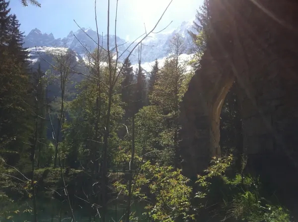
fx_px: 301
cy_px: 111
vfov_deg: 40.6
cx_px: 149
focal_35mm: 35
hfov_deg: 52.7
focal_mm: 3.85
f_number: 2.8
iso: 80
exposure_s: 1/1436
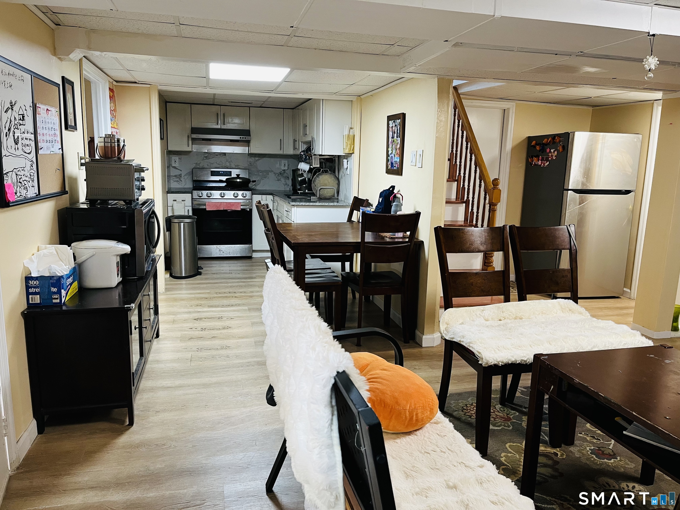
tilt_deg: -10.1
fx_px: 511
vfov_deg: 53.1
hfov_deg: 67.3
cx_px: 340
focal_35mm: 26
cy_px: 255
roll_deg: -1.5
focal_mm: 5.1
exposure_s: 1/60
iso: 160
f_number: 1.6
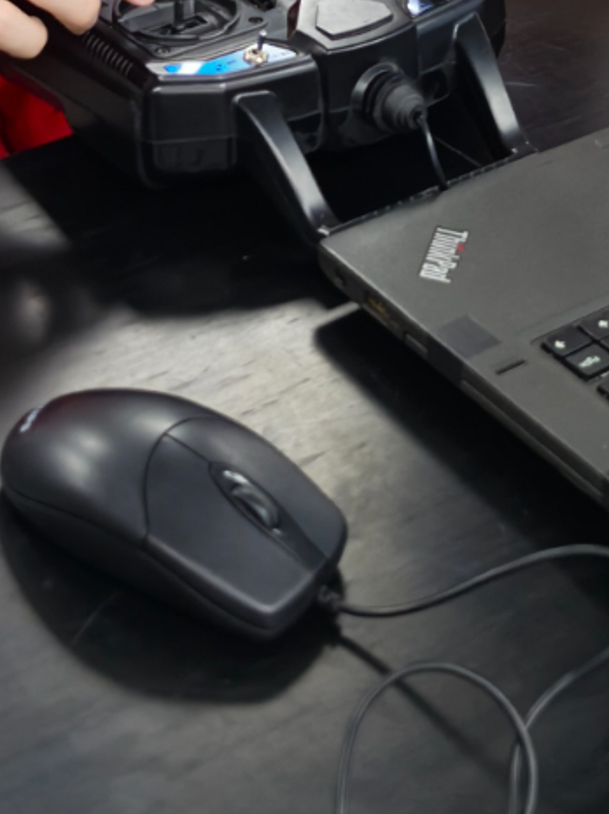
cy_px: -417
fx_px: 2185
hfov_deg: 15.9
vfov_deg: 18.6
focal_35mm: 93
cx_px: 313
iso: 640
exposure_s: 1/633
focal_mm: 6.98
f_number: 1.4
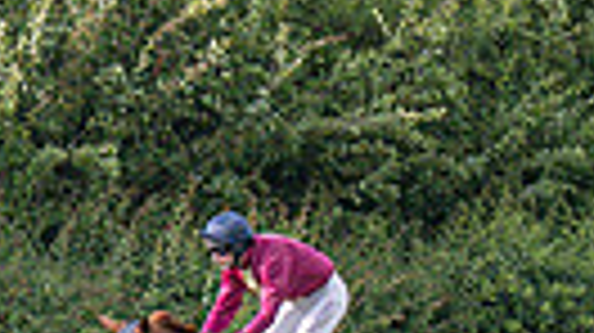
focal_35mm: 1835
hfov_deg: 1.2
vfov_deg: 0.7
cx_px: -317
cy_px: 475
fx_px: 28879
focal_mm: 200
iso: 400
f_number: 4
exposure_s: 1/2000
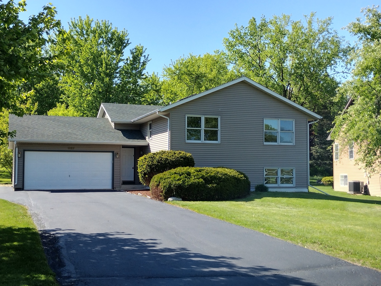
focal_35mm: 27
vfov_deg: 51.4
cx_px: 190
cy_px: 143
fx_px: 297
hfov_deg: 65.3
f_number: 1.7
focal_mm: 4.71
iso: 100
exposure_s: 1/1508
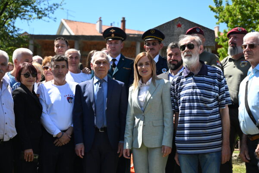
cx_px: 130
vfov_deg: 24.2
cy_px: 86
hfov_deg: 35.6
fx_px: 403
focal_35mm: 56
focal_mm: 56
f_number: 4
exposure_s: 1/2000
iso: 400
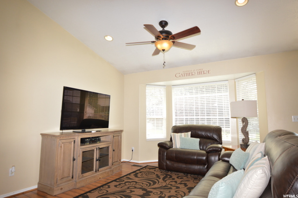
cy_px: 99
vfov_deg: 59.4
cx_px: 149
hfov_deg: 81.2
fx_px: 174
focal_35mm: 21
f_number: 5.6
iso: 400
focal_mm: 14
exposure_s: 1/125
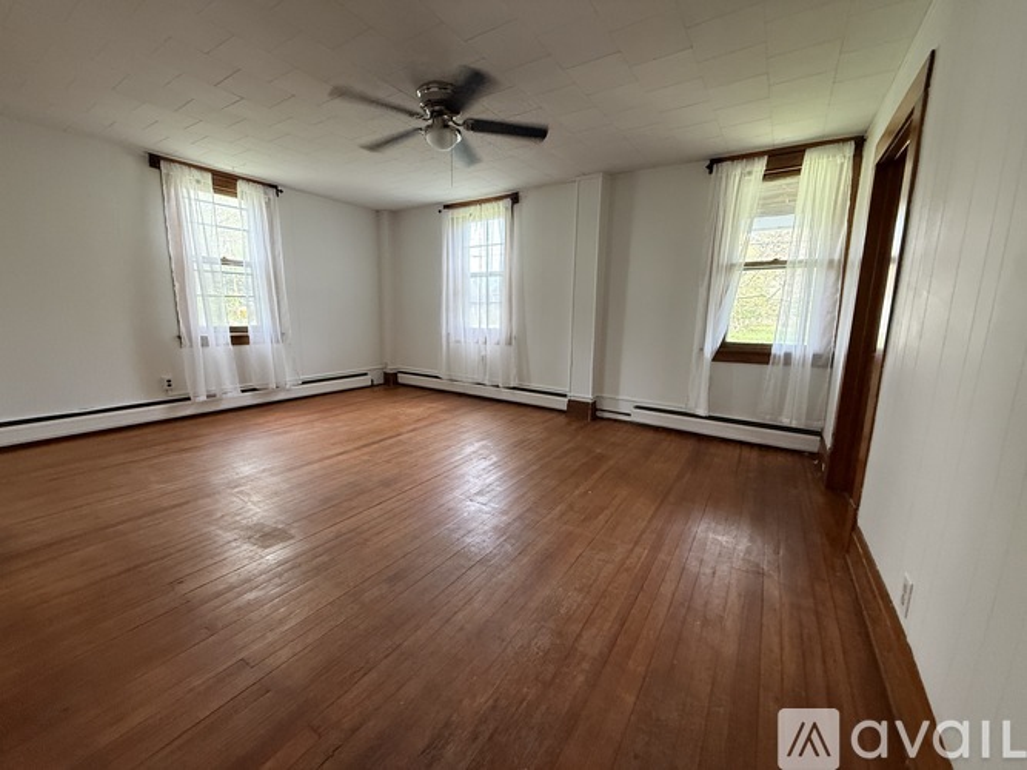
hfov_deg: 102.1
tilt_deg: -9.9
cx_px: 514
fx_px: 415
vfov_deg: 85.7
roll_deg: -1.2
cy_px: 385
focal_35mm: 14
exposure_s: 1/60
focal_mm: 2.22
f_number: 2.2
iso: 500
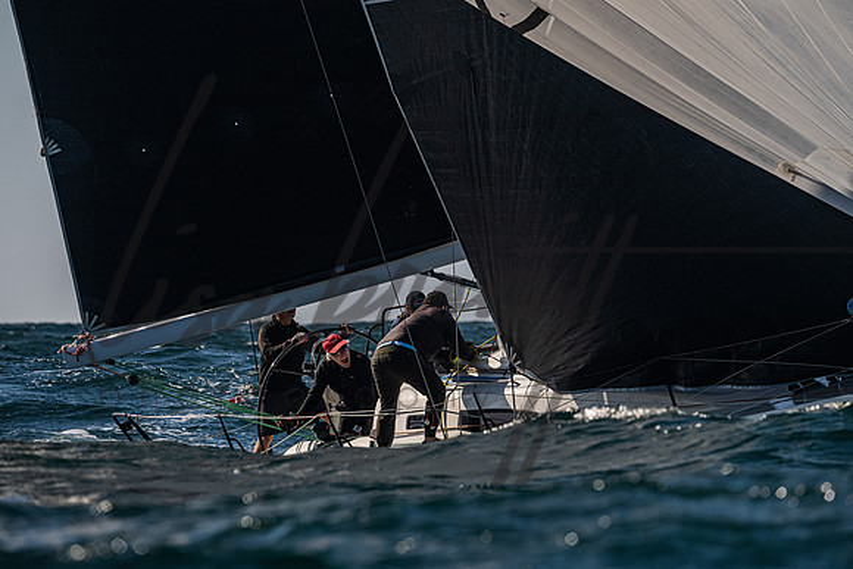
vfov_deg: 4.1
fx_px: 7975
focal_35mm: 337
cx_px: 427
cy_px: 194
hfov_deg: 6.1
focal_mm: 250
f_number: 6.3
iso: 320
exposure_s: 1/5000
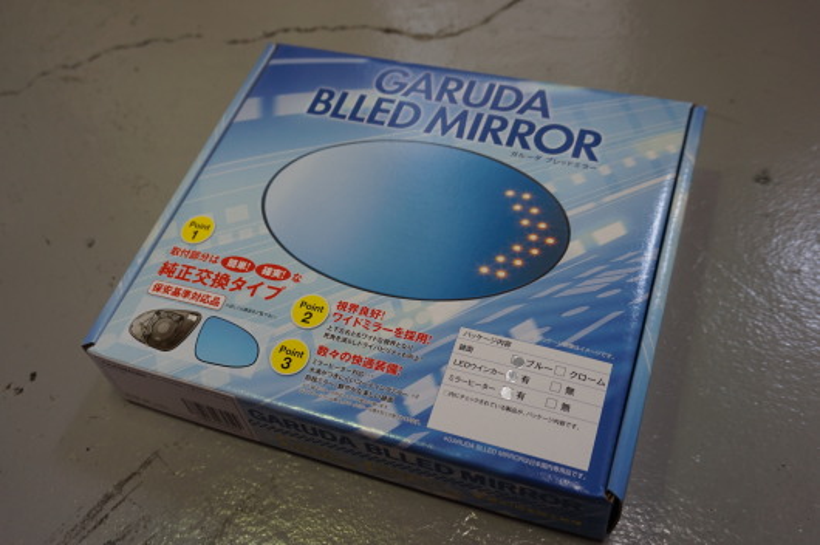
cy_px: 272
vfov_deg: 38.3
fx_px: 785
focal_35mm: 34
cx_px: 410
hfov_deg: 55.2
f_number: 4
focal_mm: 23
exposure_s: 1/60
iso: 400
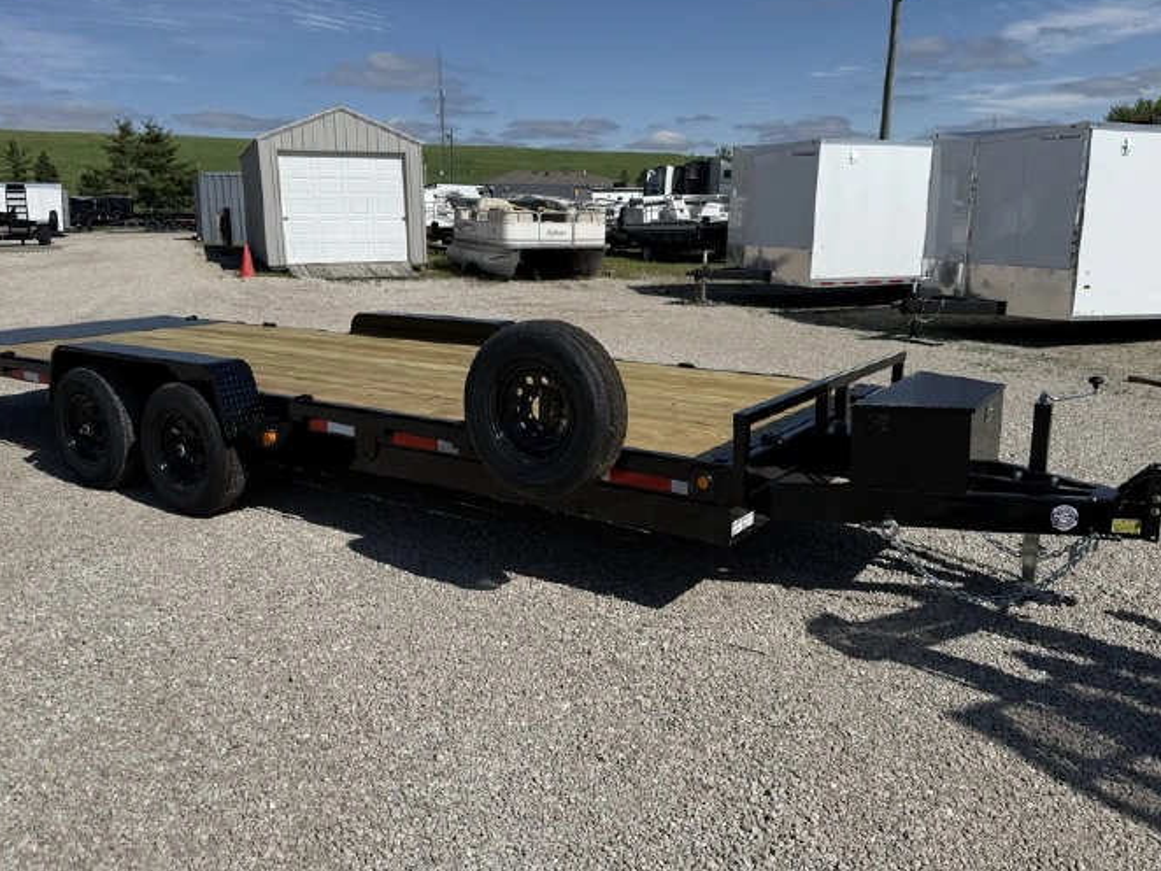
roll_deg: -0.6
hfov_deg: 61.6
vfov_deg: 48.1
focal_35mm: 29
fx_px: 973
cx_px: 573
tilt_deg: -9.0
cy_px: 373
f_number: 1.78
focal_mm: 6.76
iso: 80
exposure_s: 1/9091
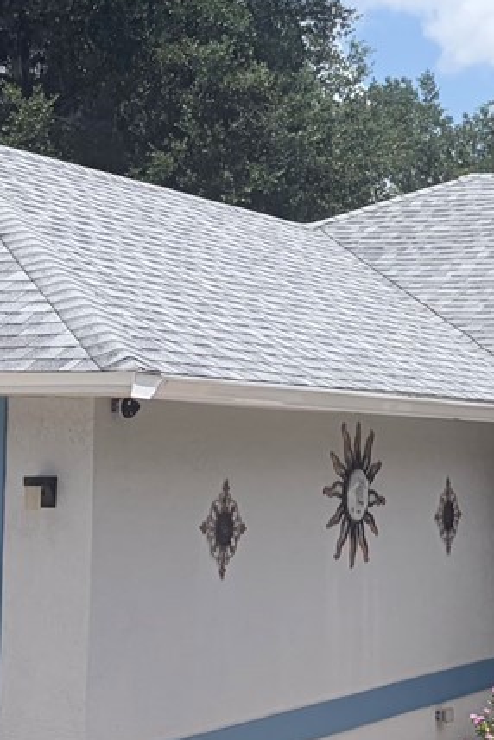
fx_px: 2075
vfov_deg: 20.2
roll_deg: -0.1
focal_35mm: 101
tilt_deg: +5.3
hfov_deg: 13.5
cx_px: 415
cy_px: 316
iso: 50
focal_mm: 5.96
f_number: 1.6
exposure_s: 1/4329
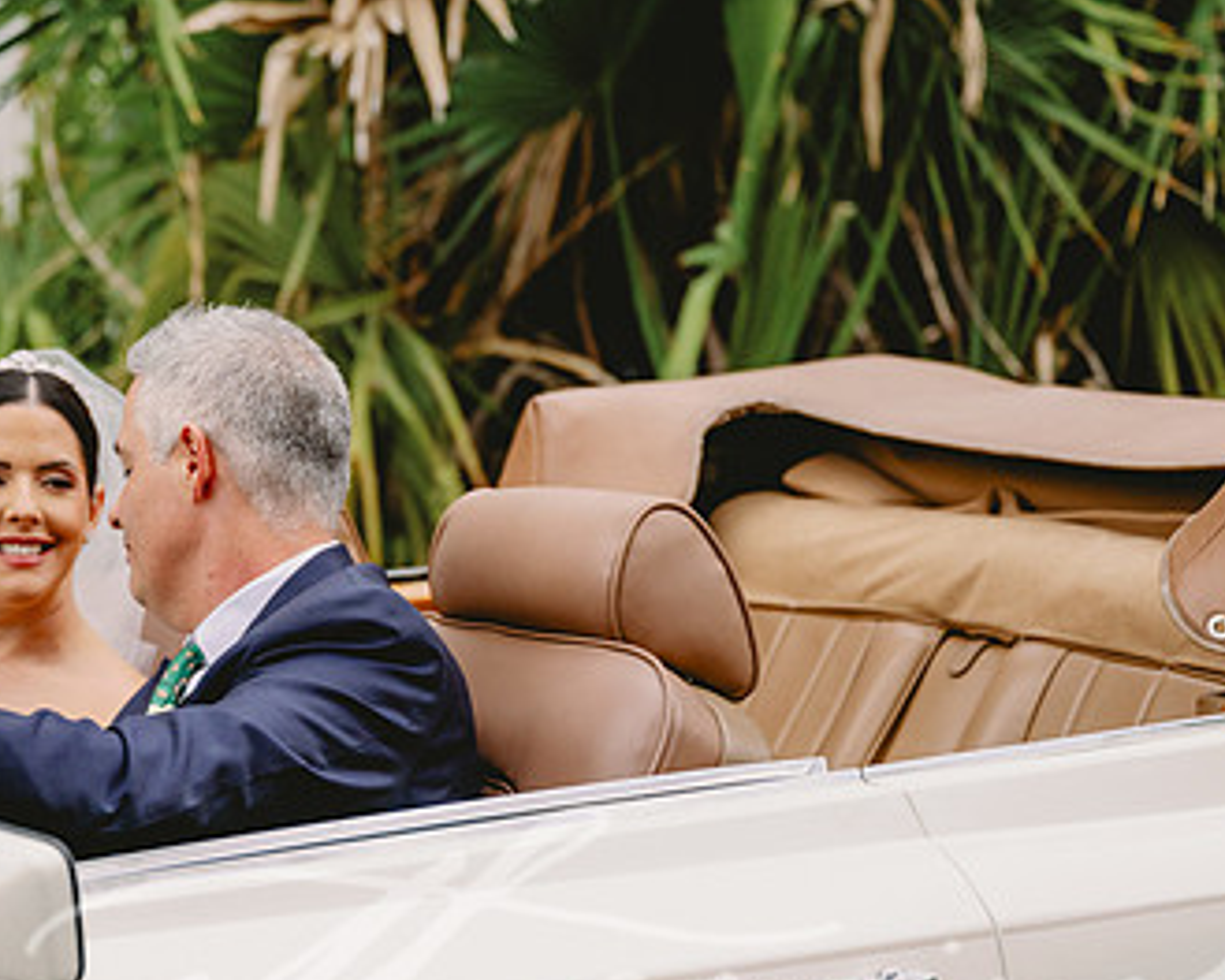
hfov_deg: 18.1
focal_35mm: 106
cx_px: 395
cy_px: 594
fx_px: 3842
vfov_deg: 14.5
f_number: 2.8
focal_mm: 64
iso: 400
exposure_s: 1/800
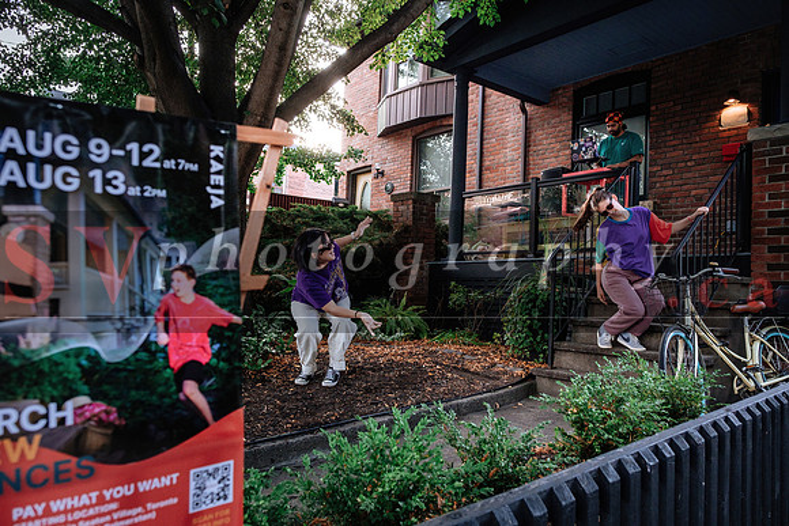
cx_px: 407
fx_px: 556
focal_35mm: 25
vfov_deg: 50.6
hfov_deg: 70.6
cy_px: 263
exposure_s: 1/400
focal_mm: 16
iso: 800
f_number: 3.6
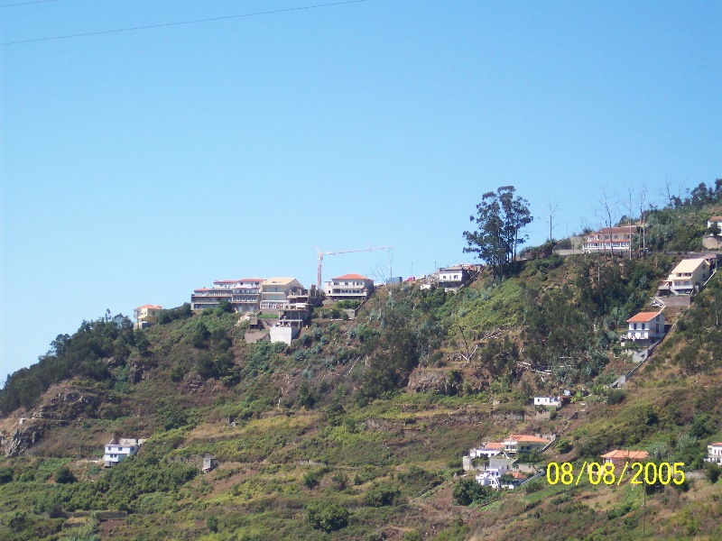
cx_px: 361
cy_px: 270
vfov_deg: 13.0
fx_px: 2378
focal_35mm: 114
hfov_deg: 17.3
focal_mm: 24
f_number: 4.8
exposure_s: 1/500
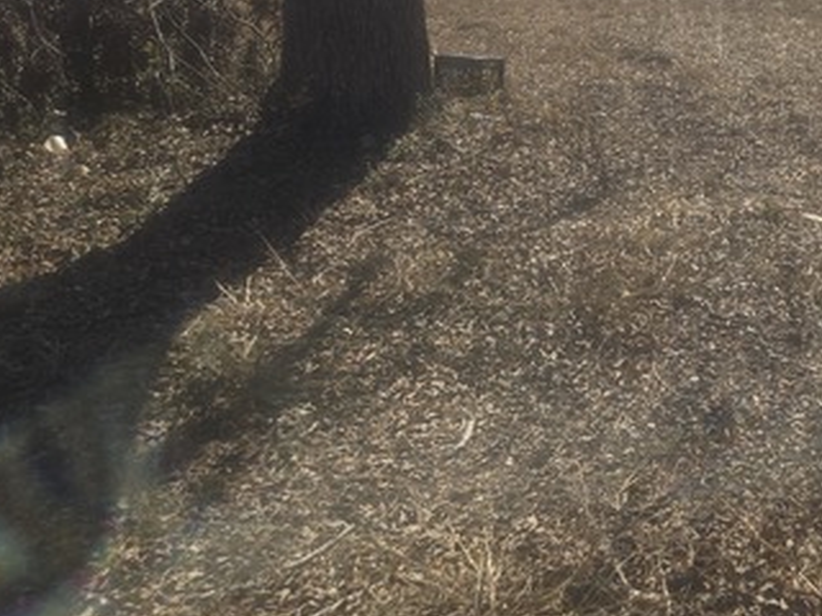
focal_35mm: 46
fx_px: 1092
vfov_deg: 30.5
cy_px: 92
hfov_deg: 37.6
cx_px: 786
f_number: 1.8
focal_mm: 5.4
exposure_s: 1/2198
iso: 25
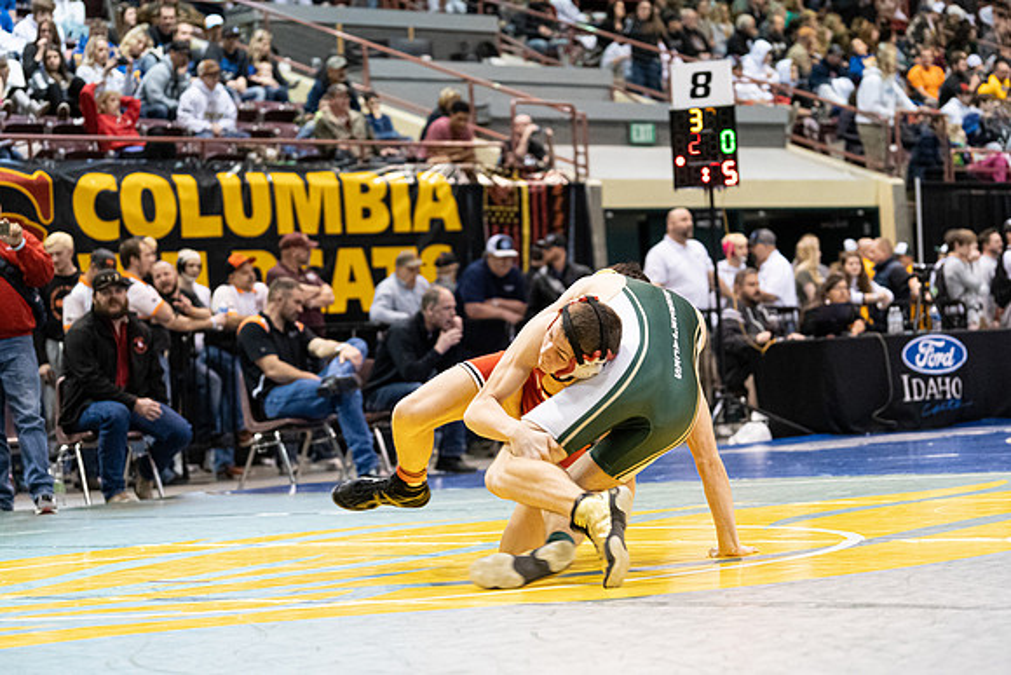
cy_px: 338
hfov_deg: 20.0
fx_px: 2865
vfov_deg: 13.4
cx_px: 506
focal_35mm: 102
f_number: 4
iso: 10000
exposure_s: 1/500
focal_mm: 102
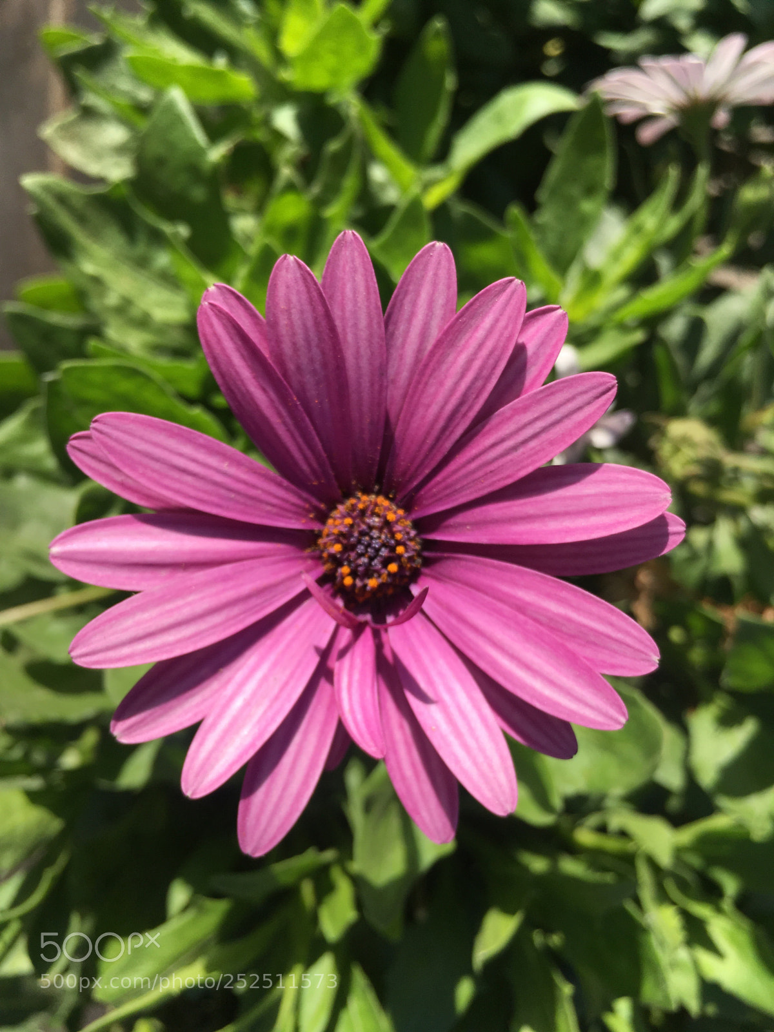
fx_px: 865
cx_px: 387
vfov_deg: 61.7
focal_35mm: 29
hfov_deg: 48.2
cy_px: 516
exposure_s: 1/950
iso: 25
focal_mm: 4.15
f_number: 2.2
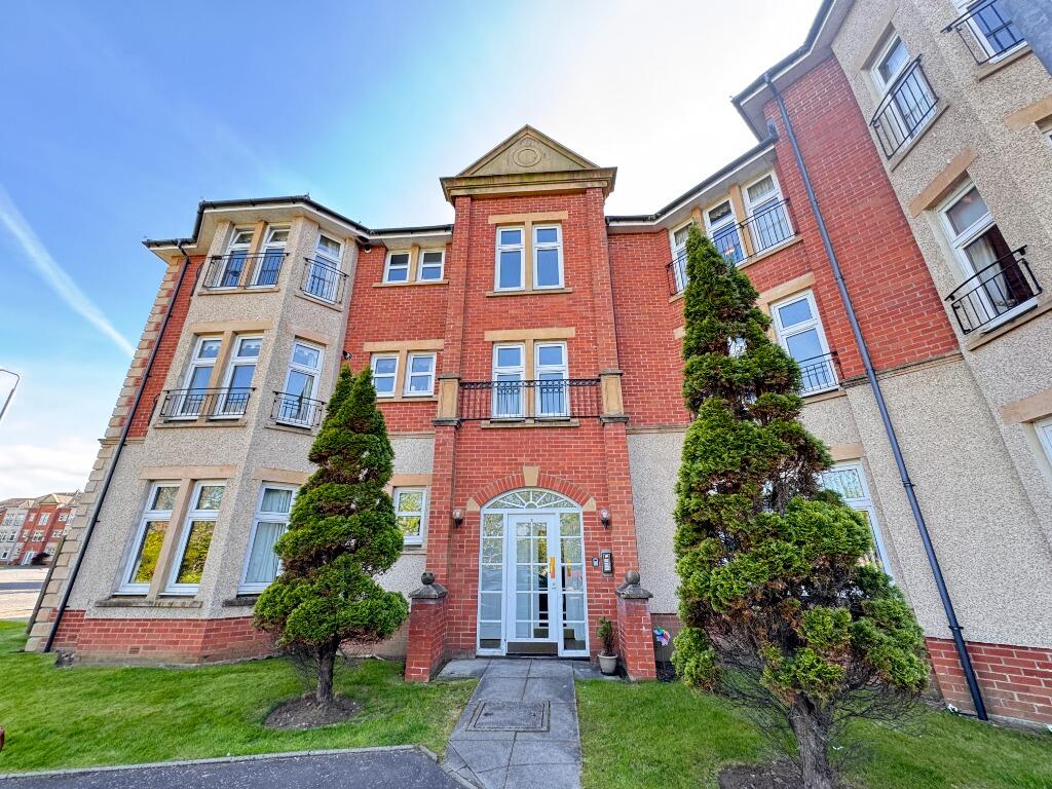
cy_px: 394
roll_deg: +0.1
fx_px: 425
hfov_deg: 102.1
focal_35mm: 14
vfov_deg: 85.7
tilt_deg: +20.9
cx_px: 526
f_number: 2.2
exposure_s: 1/99
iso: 80
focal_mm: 2.22
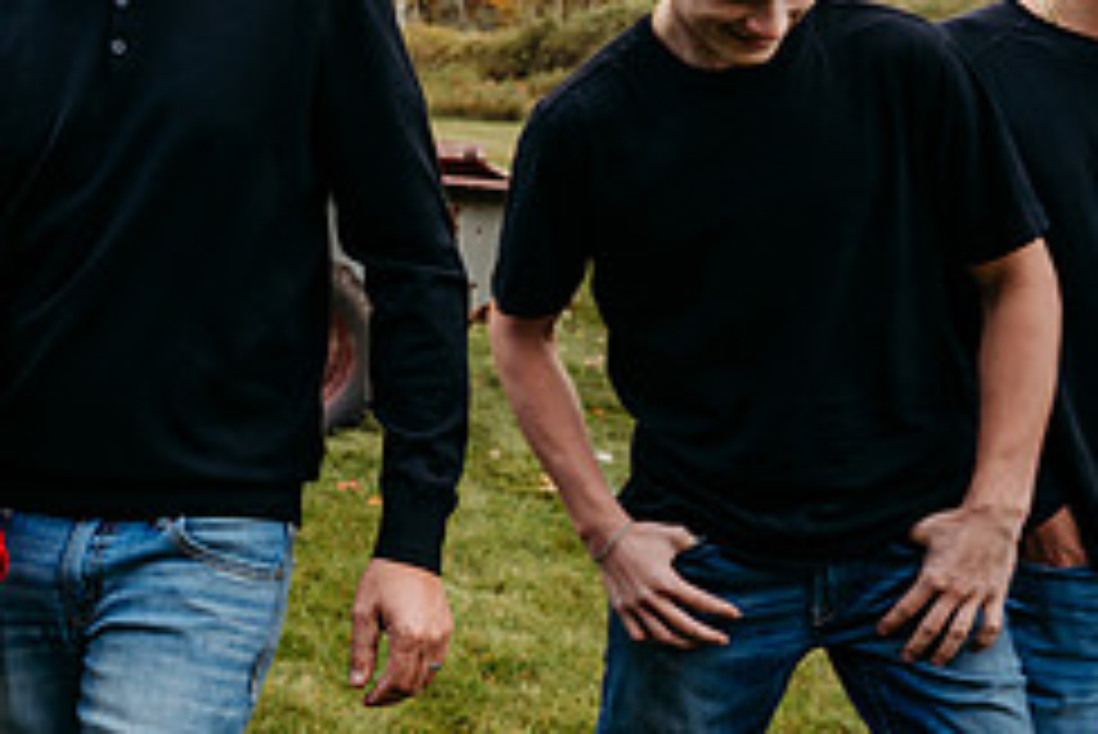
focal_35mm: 76
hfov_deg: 25.0
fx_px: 2319
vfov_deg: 17.8
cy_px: 115
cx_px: -63
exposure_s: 1/250
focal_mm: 32
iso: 400
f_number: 5.6
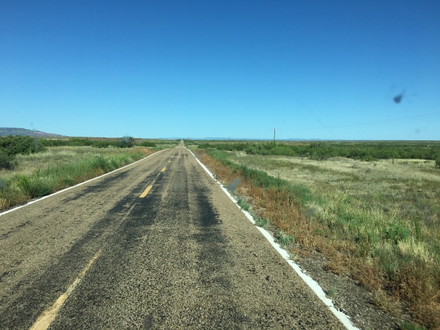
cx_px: 220
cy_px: 165
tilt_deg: -3.1
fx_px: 369
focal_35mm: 29
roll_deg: +2.3
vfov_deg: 48.2
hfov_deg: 61.7
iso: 25
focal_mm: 4.15
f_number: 2.2
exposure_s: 1/1748
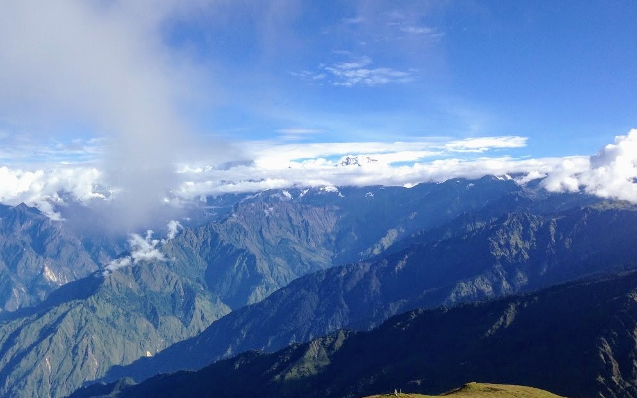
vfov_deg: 33.5
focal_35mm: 38
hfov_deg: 51.5
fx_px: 660
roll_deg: +0.6
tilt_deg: -0.8
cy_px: 219
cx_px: 341
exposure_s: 1/1323
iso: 50
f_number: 2.4
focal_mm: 4.12
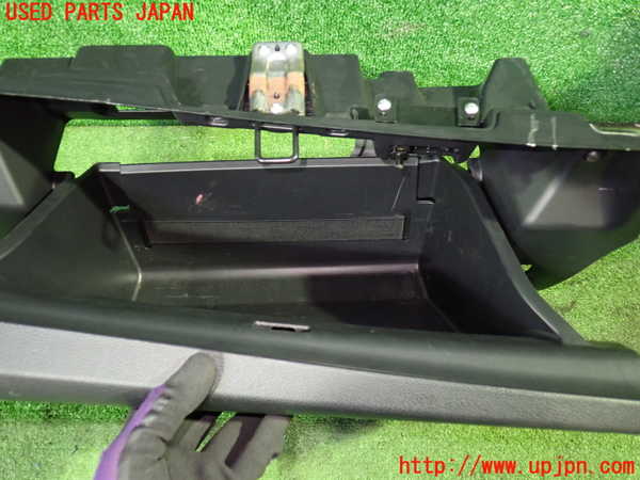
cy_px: 240
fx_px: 555
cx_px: 320
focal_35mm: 30
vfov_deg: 46.8
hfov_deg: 60.0
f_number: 2.3
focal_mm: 5.4
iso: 800
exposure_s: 1/13
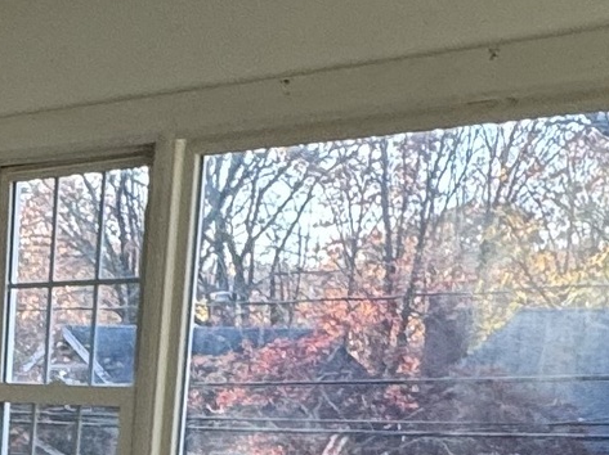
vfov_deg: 14.4
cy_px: 808
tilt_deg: -18.5
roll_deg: -1.4
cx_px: -303
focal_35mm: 91
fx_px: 1600
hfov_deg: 19.0
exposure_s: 1/120
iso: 100
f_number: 2.2
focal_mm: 2.22
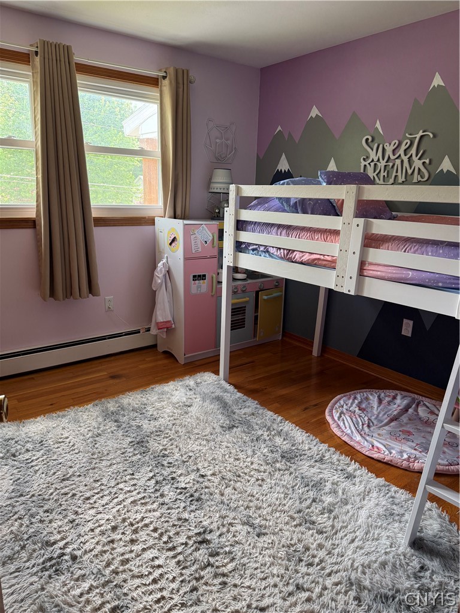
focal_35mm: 24
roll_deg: -2.0
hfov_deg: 56.8
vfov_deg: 71.6
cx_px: 230
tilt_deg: -14.0
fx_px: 425
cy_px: 306
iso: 200
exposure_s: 1/129
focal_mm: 6.76
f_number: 1.78
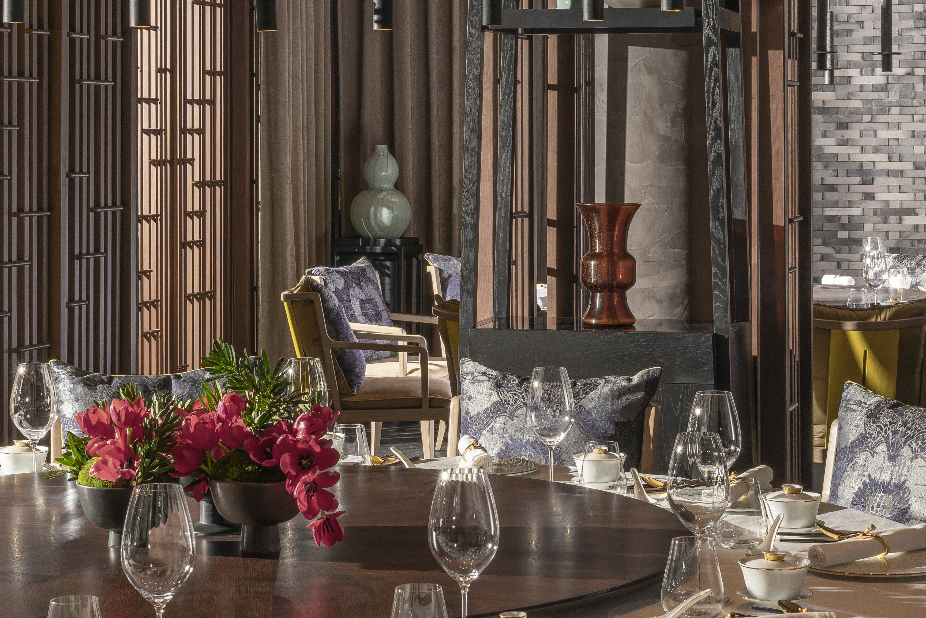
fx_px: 2367
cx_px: 523
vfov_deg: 14.8
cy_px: 185
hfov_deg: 22.1
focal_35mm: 92
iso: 320
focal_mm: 40
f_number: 11
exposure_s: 1/60
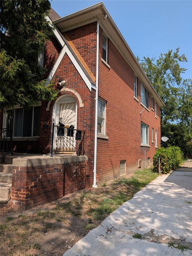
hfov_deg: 56.9
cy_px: 128
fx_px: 177
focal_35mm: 24
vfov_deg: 71.5
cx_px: 96
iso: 22
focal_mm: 6.9
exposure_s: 1/1383
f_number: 1.68
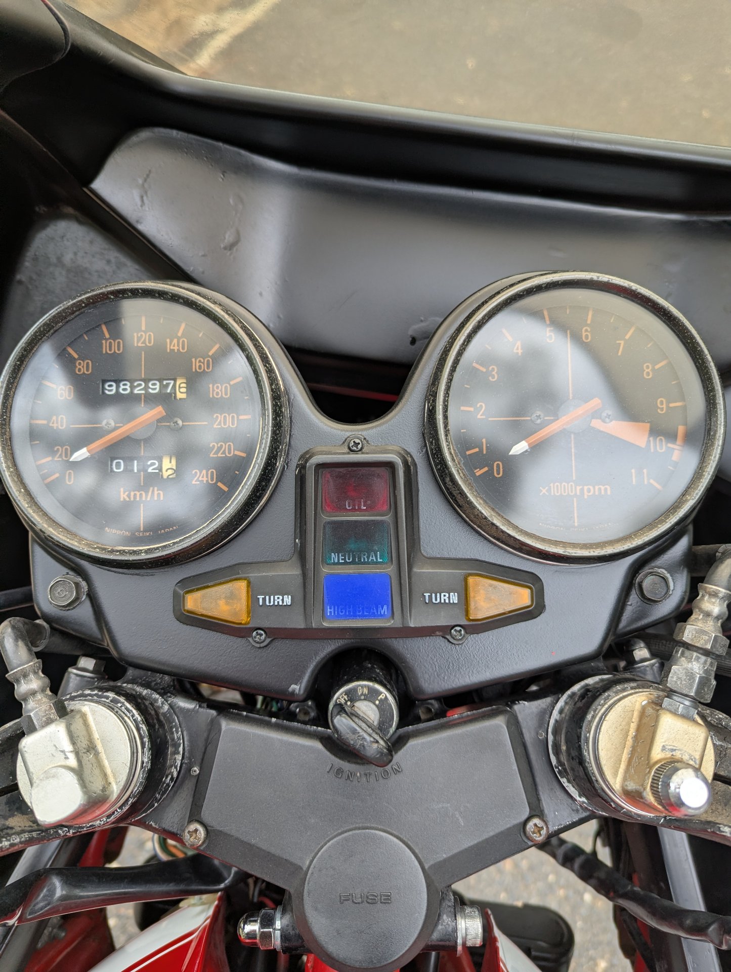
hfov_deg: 56.9
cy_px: 486
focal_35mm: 24
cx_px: 366
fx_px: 674
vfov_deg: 71.5
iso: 47
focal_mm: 6.81
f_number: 1.85
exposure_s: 1/126
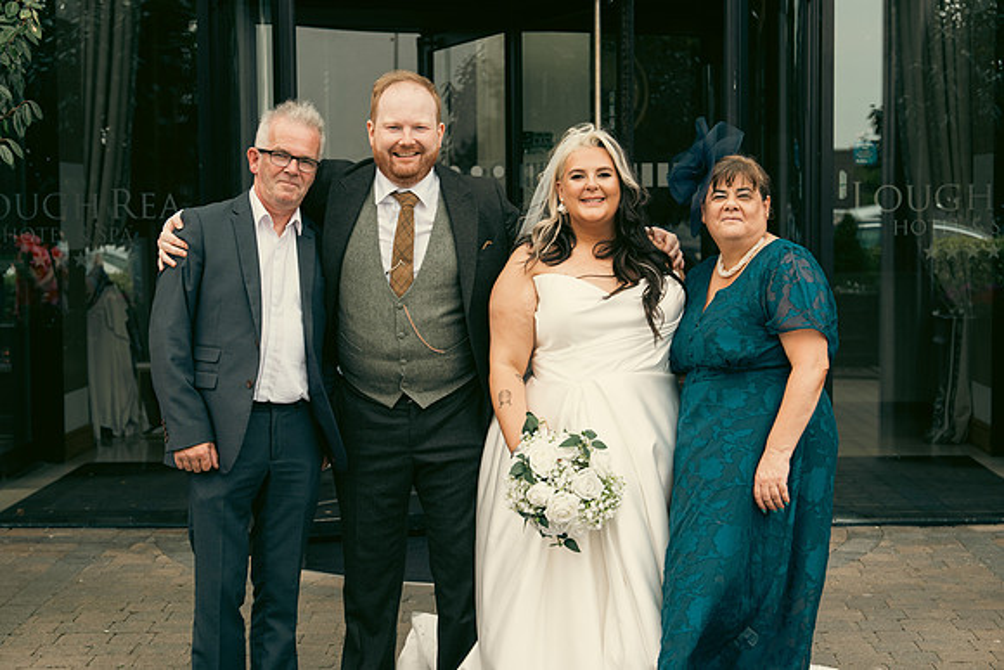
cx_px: 502
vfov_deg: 19.5
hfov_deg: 28.8
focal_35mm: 70
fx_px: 1953
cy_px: 335
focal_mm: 70
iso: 200
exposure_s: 1/250
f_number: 5
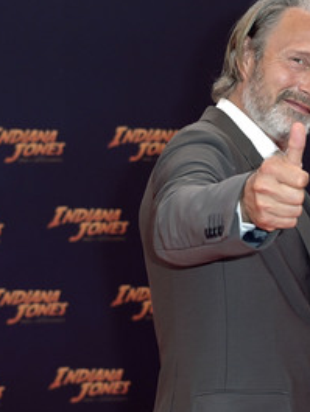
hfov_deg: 13.2
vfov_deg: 17.7
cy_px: 202
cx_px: 305
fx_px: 1324
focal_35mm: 111
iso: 640
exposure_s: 1/250
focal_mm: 68
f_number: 5.6
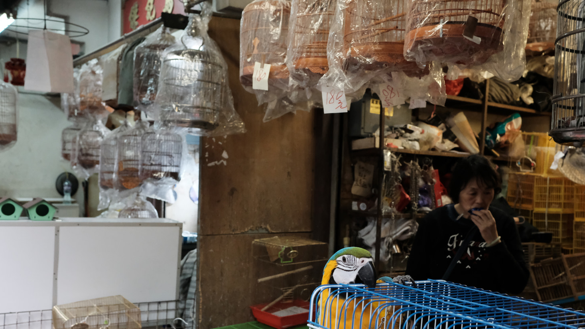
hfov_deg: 50.4
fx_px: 620
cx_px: 311
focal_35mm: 40
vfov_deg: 29.6
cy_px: 206
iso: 4000
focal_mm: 23
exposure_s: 1/250
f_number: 4
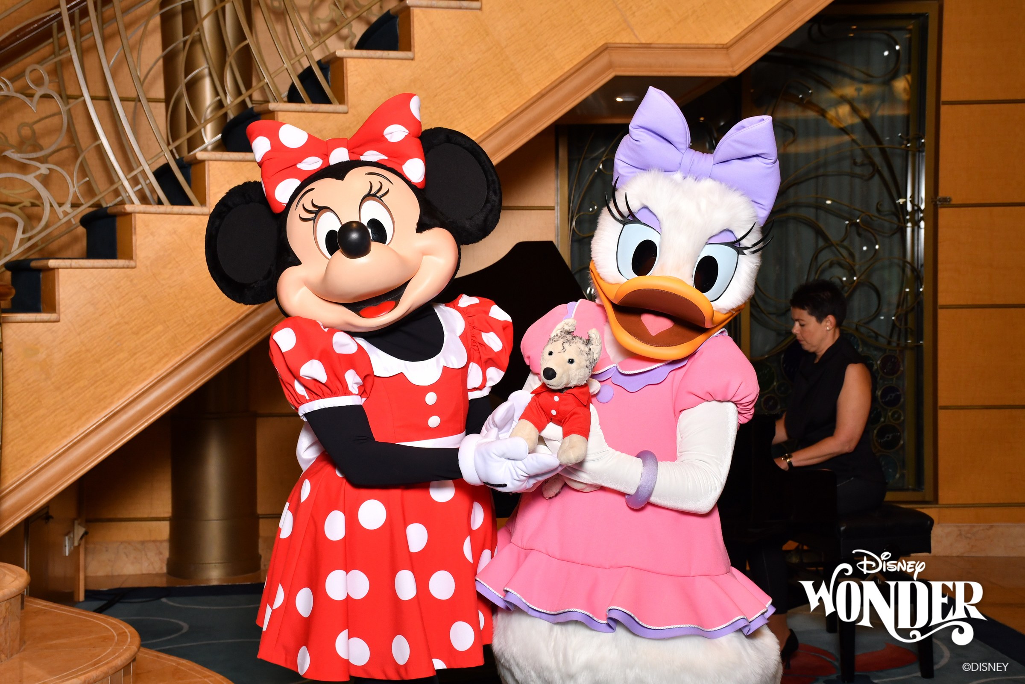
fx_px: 1623
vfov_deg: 23.8
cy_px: 342
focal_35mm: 57
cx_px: 512
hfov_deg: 35.1
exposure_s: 1/125
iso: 640
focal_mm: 38
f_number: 6.3
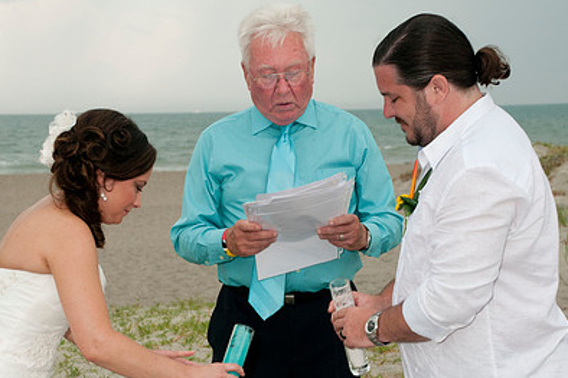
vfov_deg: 12.9
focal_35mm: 106
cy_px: 252
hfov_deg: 19.3
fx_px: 1671
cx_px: 277
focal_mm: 48
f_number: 5.6
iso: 400
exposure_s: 1/100
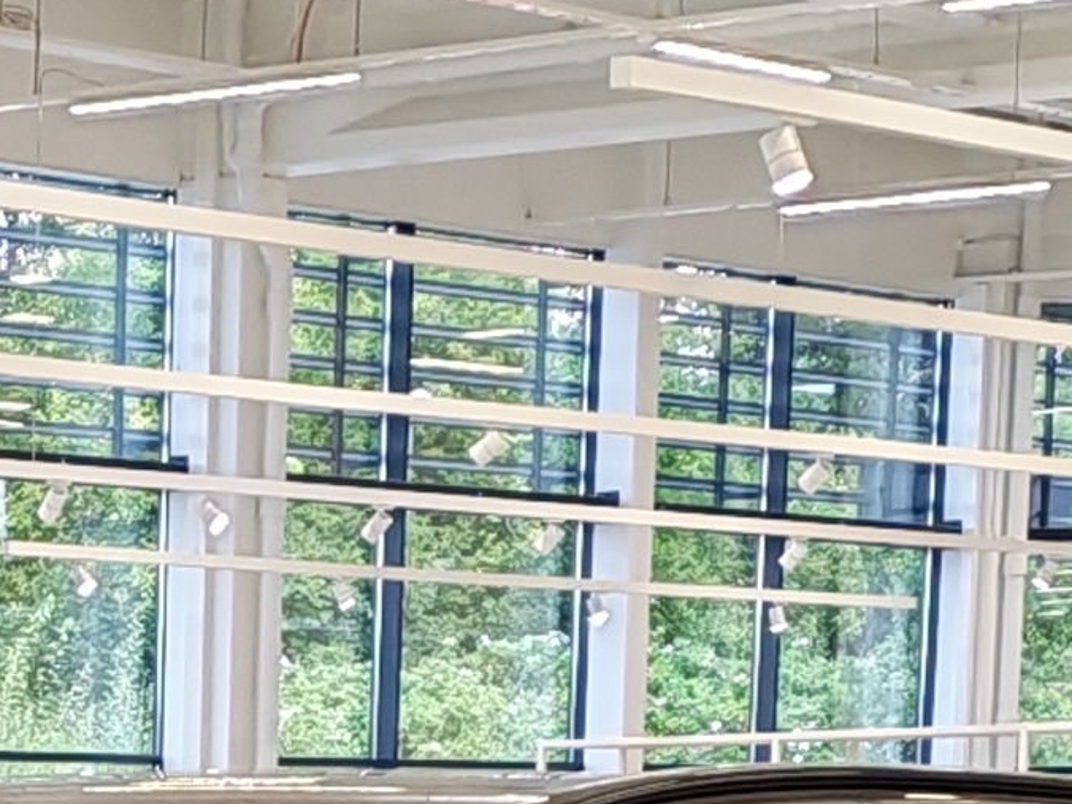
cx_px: -577
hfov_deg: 9.3
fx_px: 6379
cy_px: 2133
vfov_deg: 6.7
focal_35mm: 206
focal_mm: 6.12
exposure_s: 1/100
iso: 320
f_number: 1.9
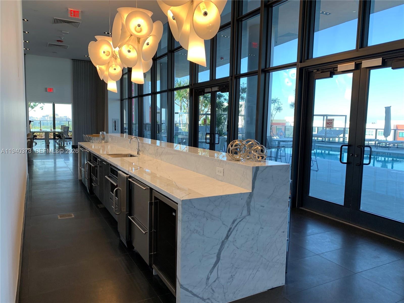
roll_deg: -1.6
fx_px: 303
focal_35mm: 26
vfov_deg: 53.1
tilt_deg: -4.9
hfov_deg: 67.3
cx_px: 202
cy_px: 152
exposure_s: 1/120
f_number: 1.8
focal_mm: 4.25
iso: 64
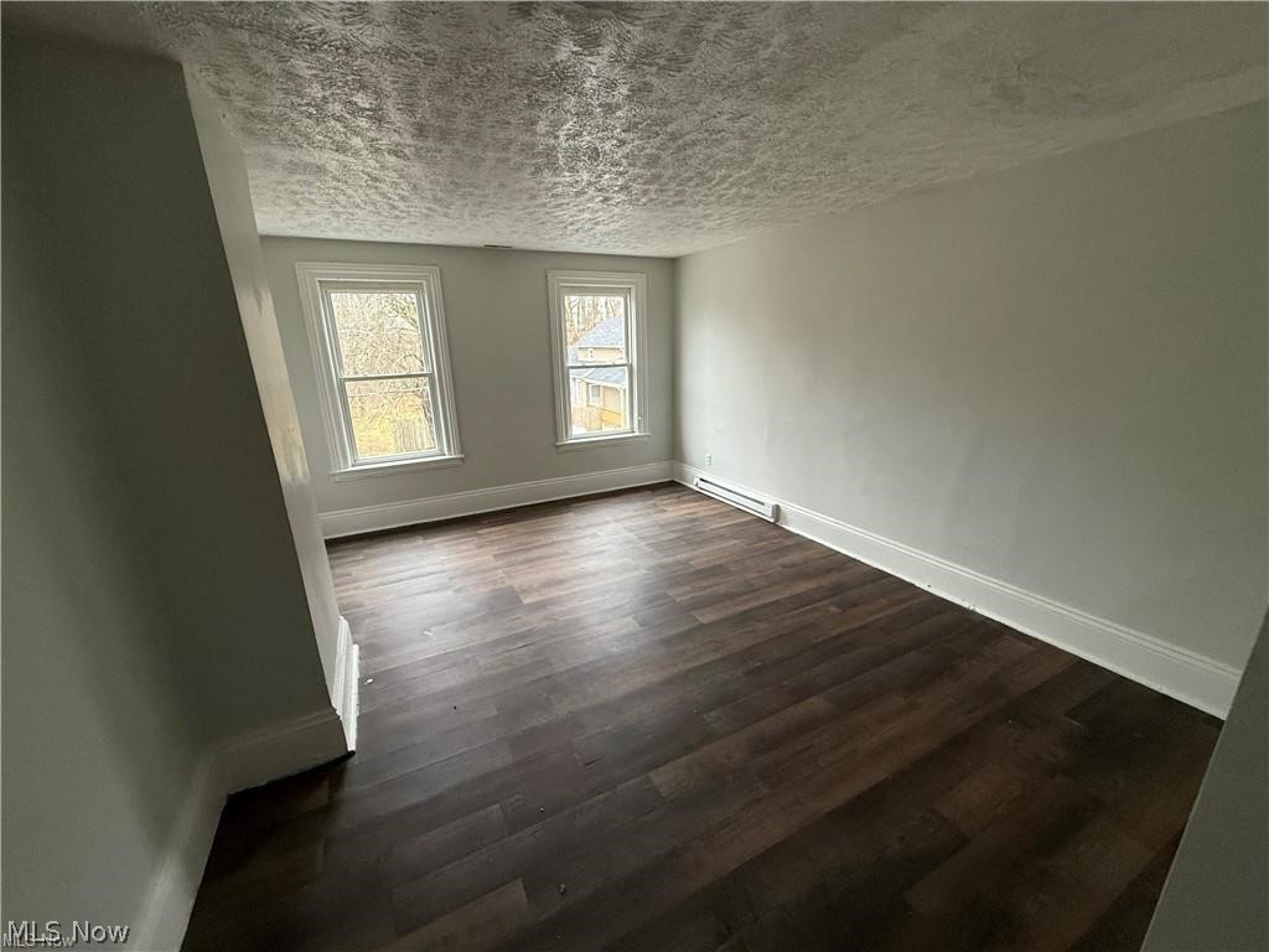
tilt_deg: -16.1
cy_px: 476
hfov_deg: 102.1
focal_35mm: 14
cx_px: 634
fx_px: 513
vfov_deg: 85.7
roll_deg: +1.8
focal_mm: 2.22
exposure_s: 1/99
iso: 320
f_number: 2.2
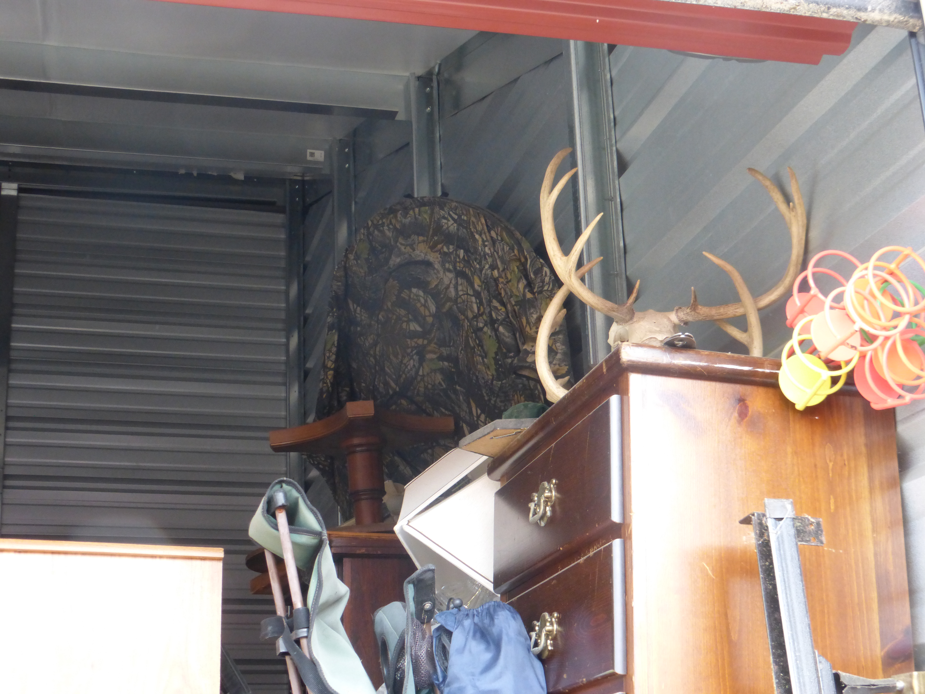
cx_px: 462
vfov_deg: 27.0
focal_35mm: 54
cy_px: 347
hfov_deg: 35.5
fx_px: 1443
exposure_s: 1/60
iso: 400
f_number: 4.6
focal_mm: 9.7
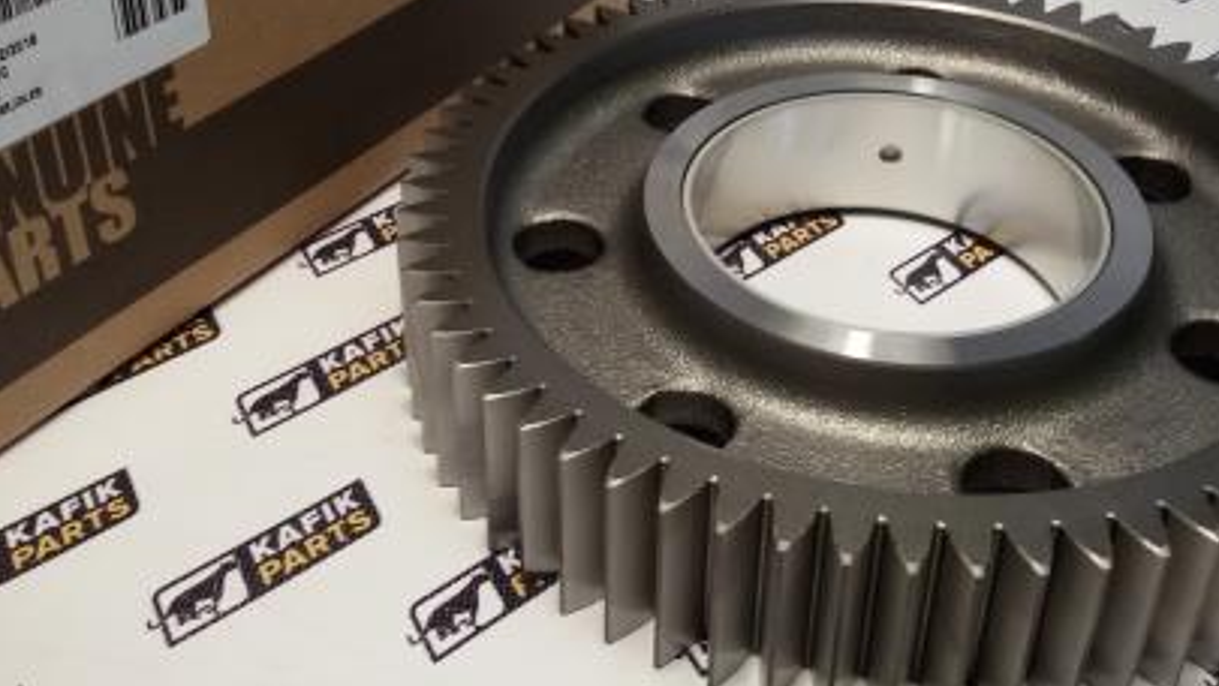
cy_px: 191
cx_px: 659
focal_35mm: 45
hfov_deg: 45.4
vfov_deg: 26.3
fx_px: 1455
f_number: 2.4
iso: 64
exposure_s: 1/33
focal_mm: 2.93
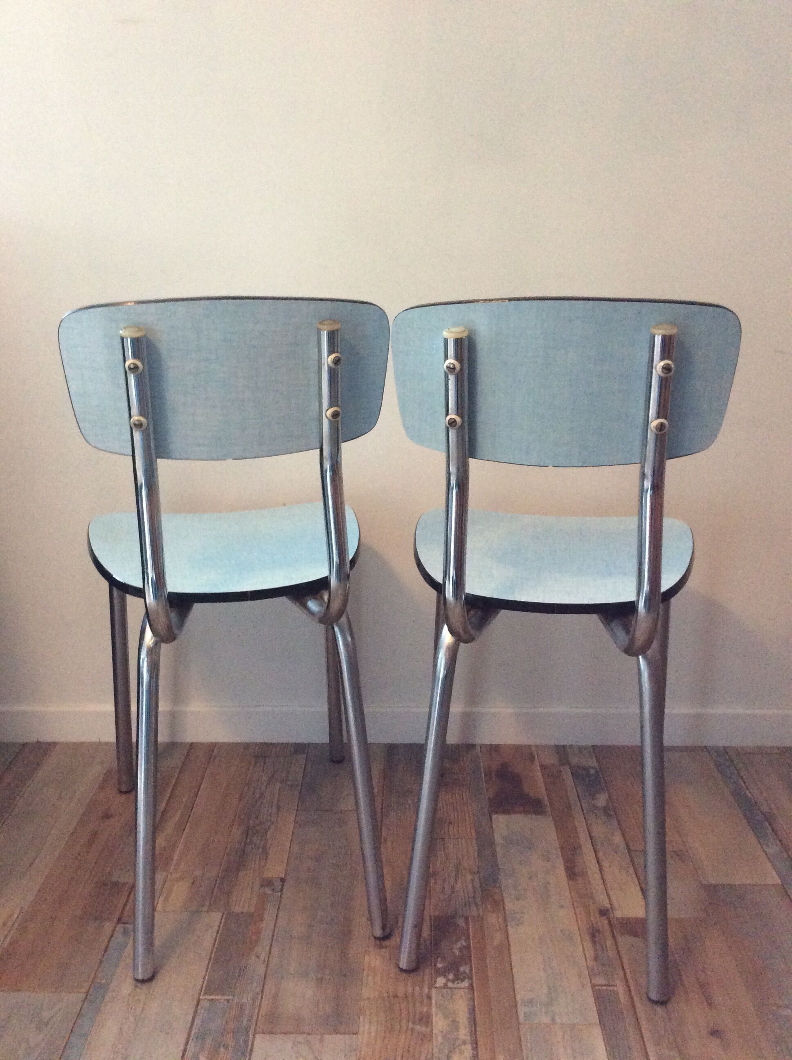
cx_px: 396
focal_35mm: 32
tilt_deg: -17.7
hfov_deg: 44.1
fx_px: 979
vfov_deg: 56.9
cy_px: 530
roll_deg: +0.7
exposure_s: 1/25
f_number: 2.4
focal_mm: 3.3
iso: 320
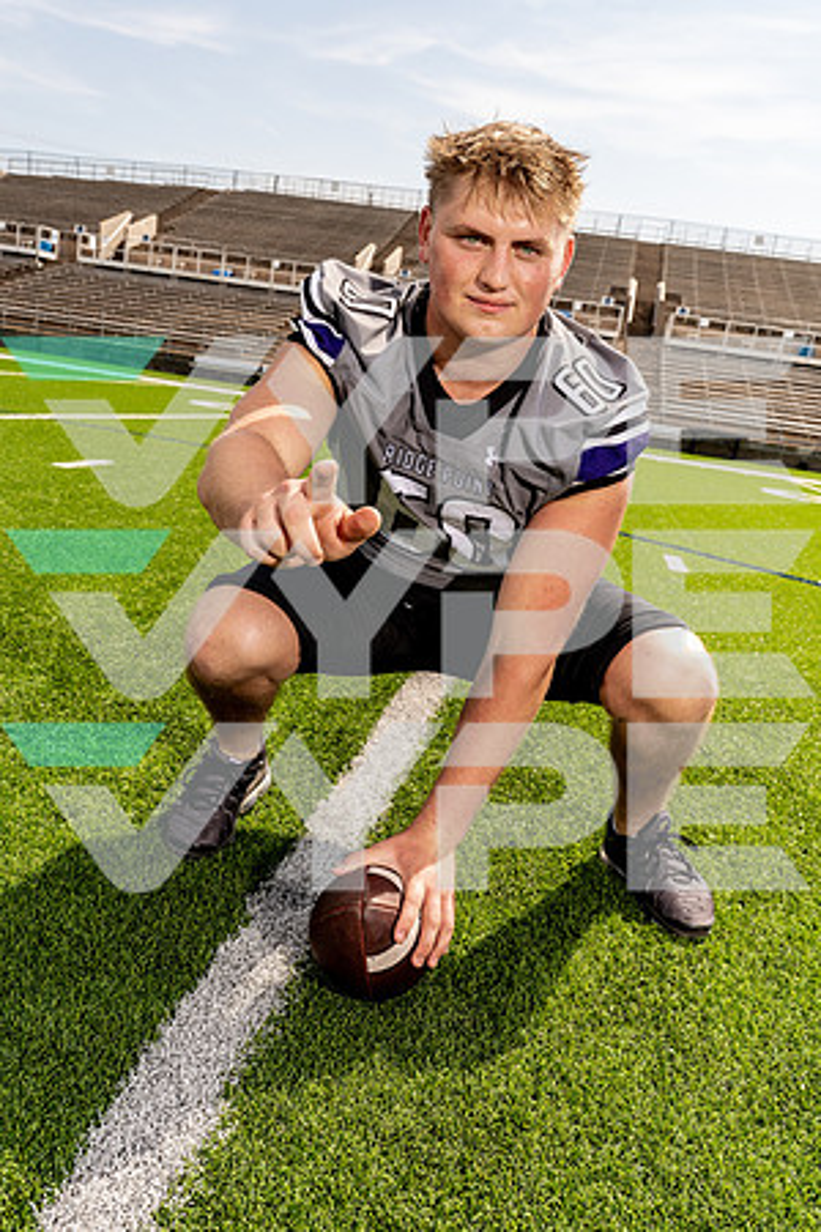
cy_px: 616
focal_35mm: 31
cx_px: 410
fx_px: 1060
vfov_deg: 60.3
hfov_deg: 42.3
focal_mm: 31
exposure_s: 1/250
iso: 100
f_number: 7.1
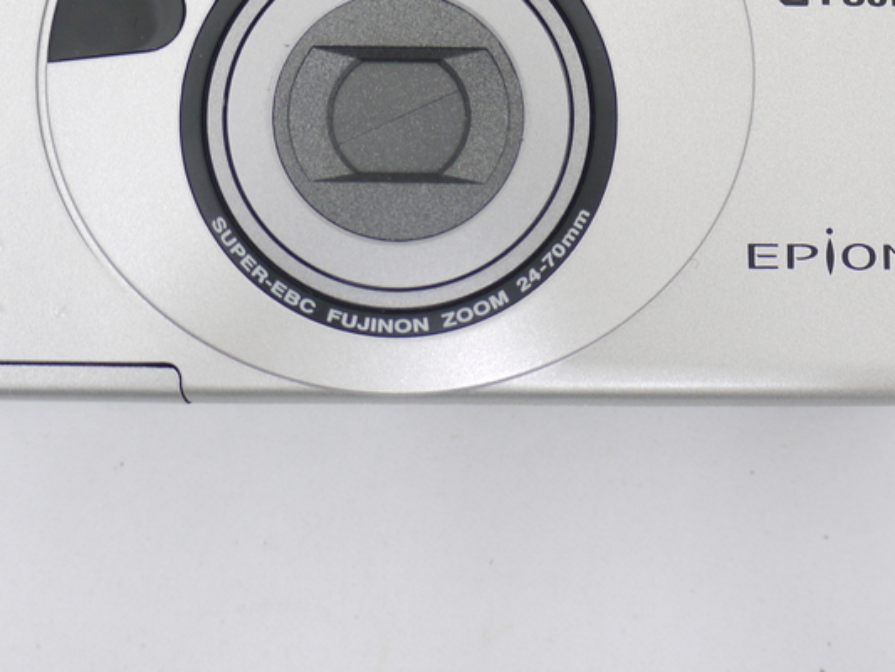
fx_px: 1862
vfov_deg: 20.1
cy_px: 92
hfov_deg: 27.0
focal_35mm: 72
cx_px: 428
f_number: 3.7
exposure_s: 1/30
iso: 200
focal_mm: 16
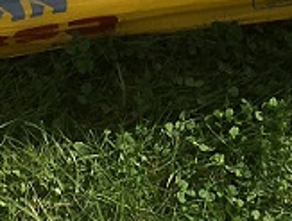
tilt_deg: -43.0
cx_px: 333
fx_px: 1454
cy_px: -215
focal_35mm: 172
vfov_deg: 8.3
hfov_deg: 11.3
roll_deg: +0.8
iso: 25
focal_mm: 4.15
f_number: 2.2
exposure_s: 1/2747
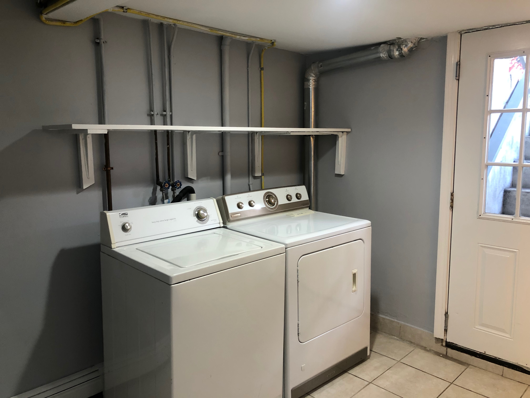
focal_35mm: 28
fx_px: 429
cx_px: 265
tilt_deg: -7.5
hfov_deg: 63.4
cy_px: 199
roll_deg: +0.6
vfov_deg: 49.7
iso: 50
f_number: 1.8
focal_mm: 4
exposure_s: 1/15
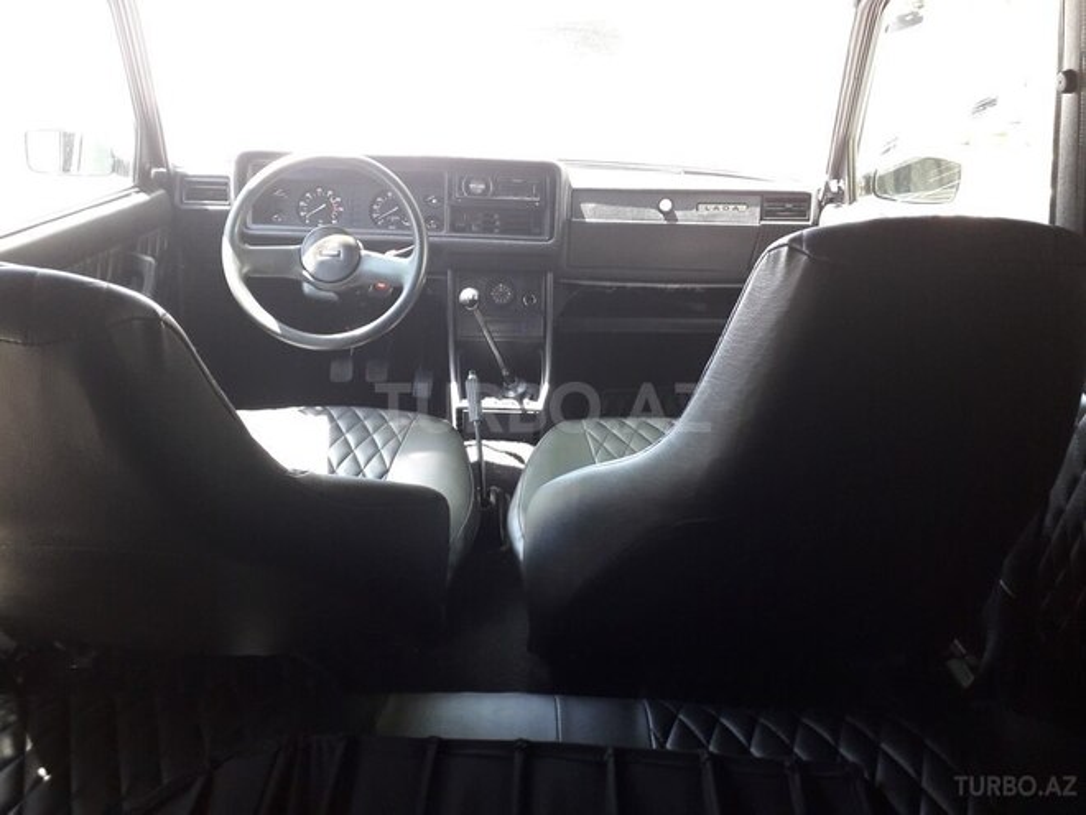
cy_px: 408
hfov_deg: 65.3
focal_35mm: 27
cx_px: 543
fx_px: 847
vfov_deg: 51.4
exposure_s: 1/50
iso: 100
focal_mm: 3.6
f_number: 1.9
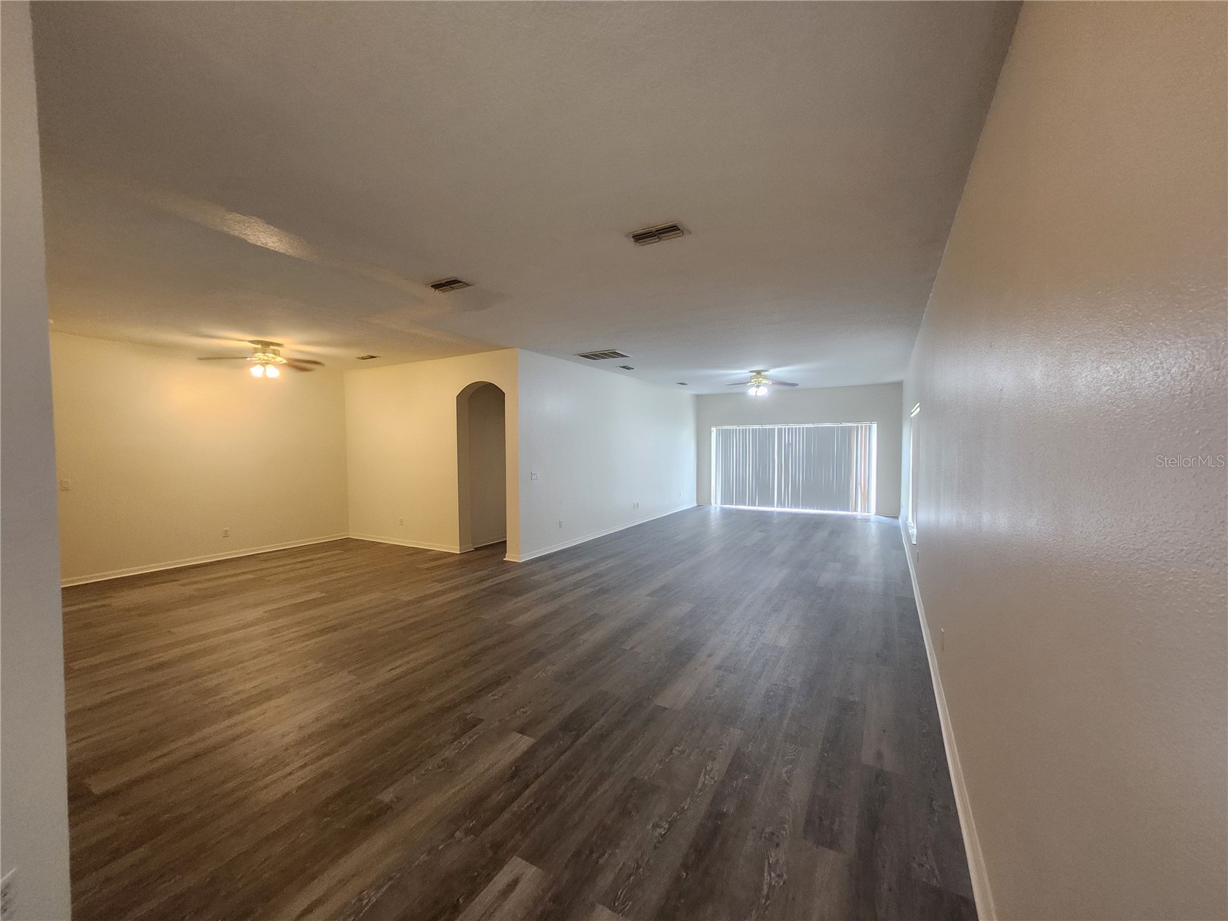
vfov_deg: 89.9
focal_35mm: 13
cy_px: 460
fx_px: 461
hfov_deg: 106.2
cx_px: 614
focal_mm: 1.74
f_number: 2.2
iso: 320
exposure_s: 1/30
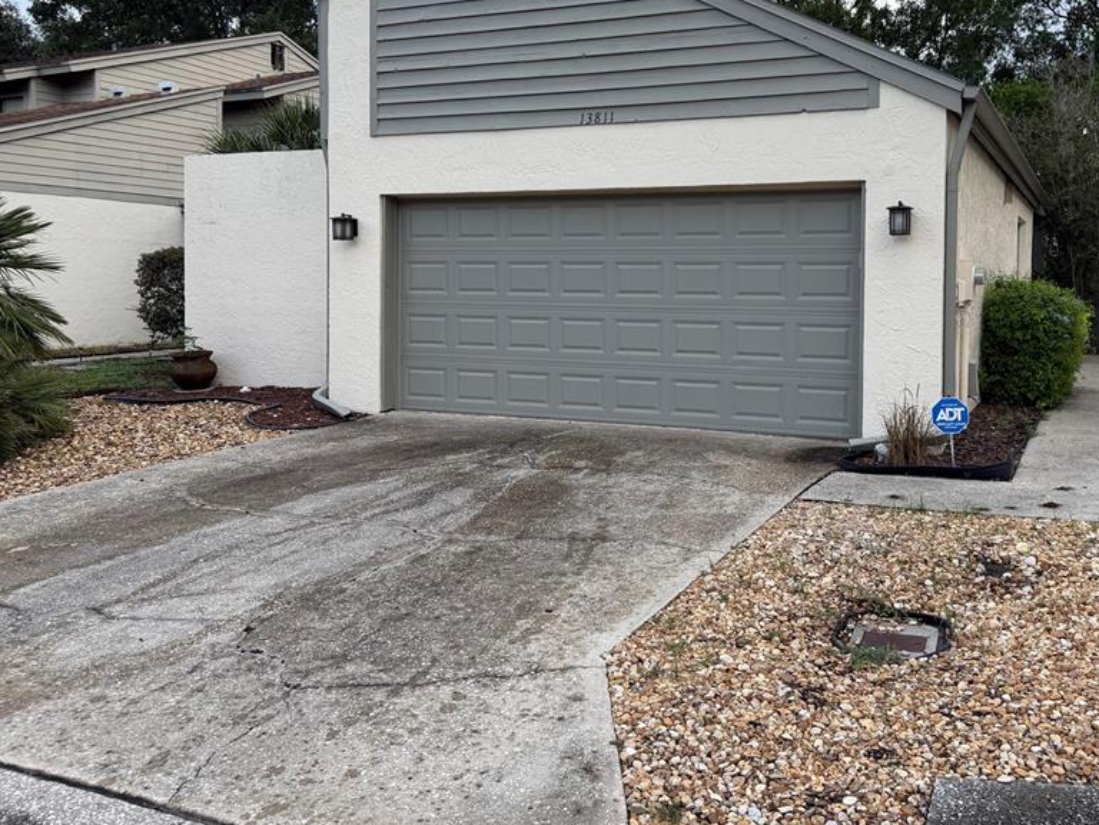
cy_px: 311
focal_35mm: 32
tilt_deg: -1.1
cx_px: 674
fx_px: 1016
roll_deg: -1.1
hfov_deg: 56.3
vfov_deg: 43.8
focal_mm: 6.76
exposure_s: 1/3021
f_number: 1.78
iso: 100
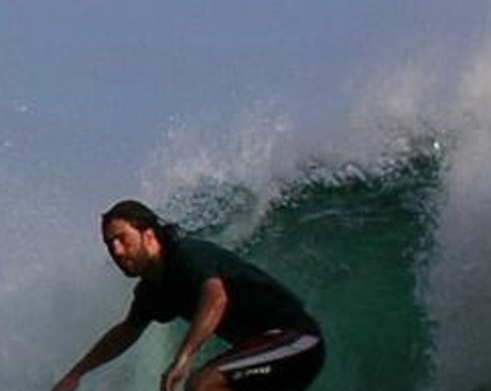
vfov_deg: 9.4
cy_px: 353
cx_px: 13
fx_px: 2380
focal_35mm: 164
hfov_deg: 11.7
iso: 50
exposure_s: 1/254
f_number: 6.7
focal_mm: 12.3
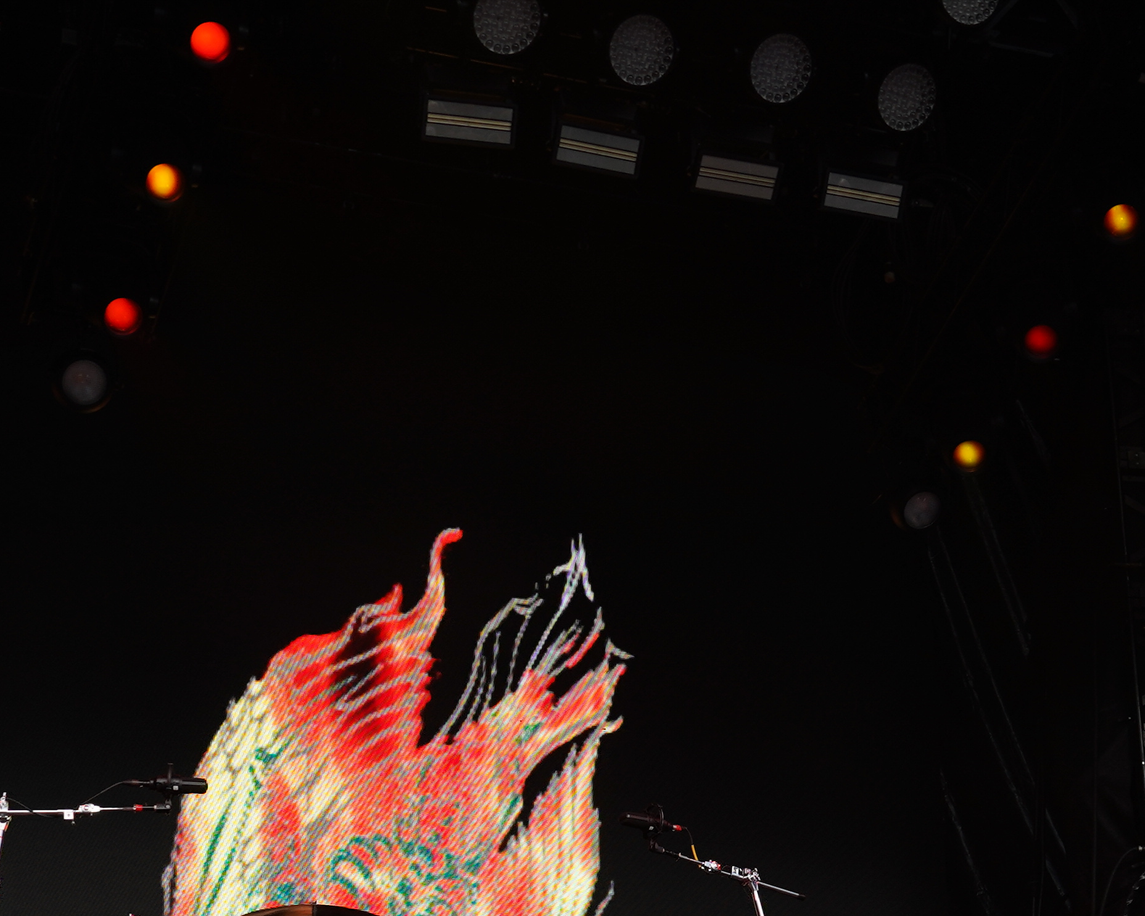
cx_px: 574
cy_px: 907
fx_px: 3084
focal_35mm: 91
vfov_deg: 16.6
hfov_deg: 21.0
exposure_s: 1/60
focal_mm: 30
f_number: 5.6
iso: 100
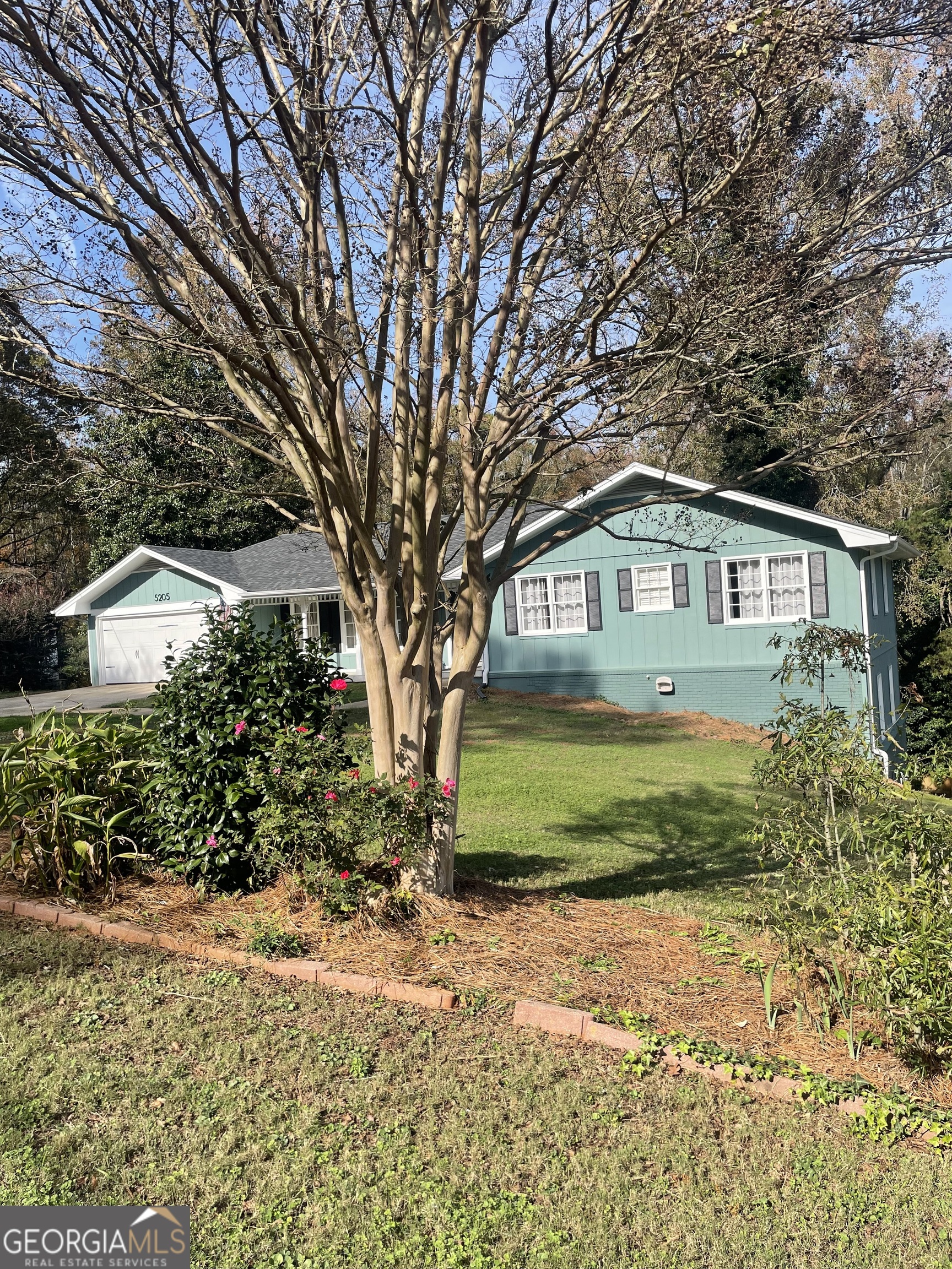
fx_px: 953
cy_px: 634
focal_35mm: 26
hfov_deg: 53.1
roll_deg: +3.8
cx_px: 476
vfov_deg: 67.3
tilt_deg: -1.9
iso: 32
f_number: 1.6
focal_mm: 4.2
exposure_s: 1/1742
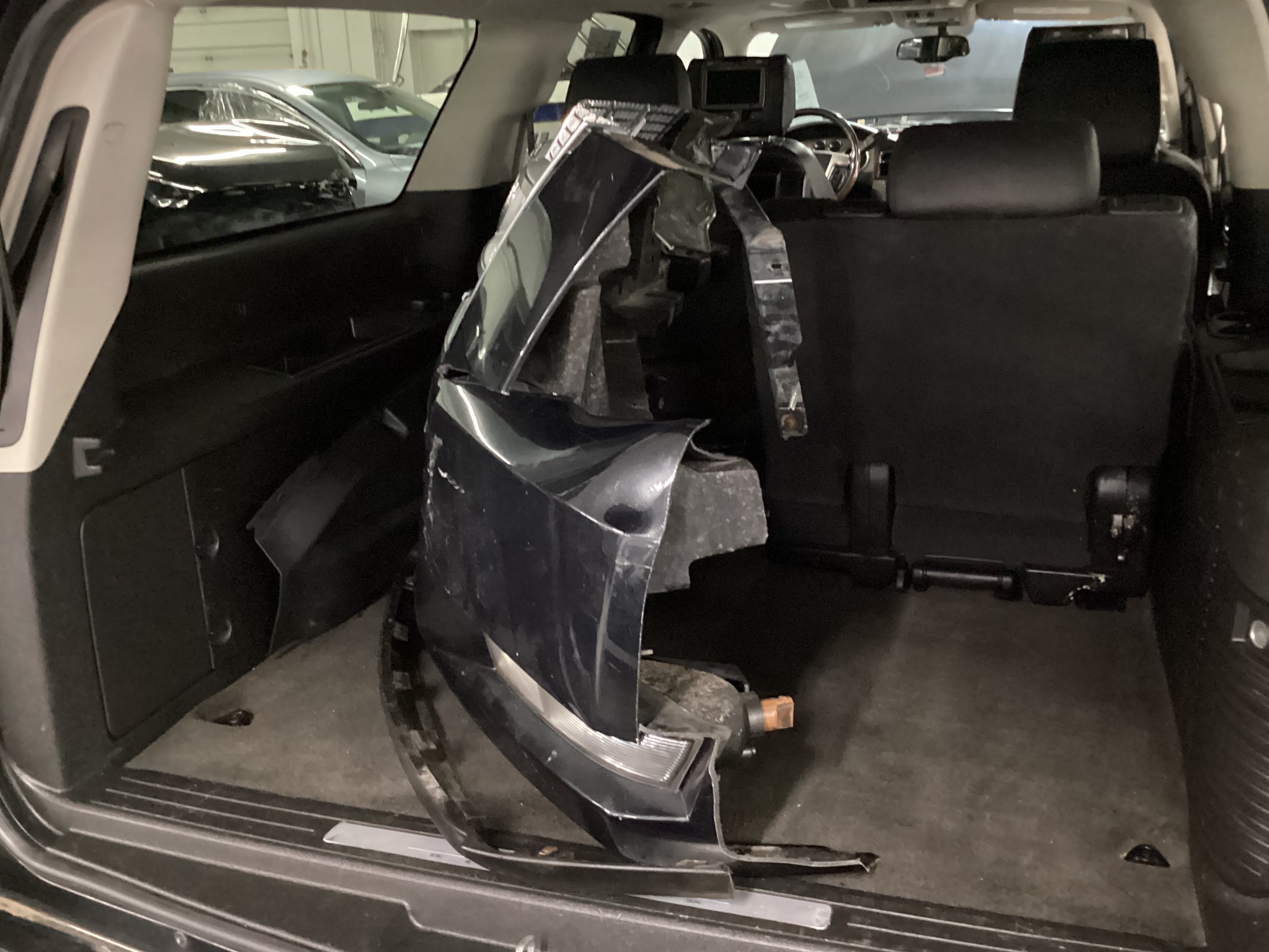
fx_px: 1210
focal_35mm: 33
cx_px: 669
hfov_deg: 55.3
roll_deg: +1.9
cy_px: 462
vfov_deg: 42.9
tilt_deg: -20.4
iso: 800
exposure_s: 1/15
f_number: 2.4
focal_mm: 3.3
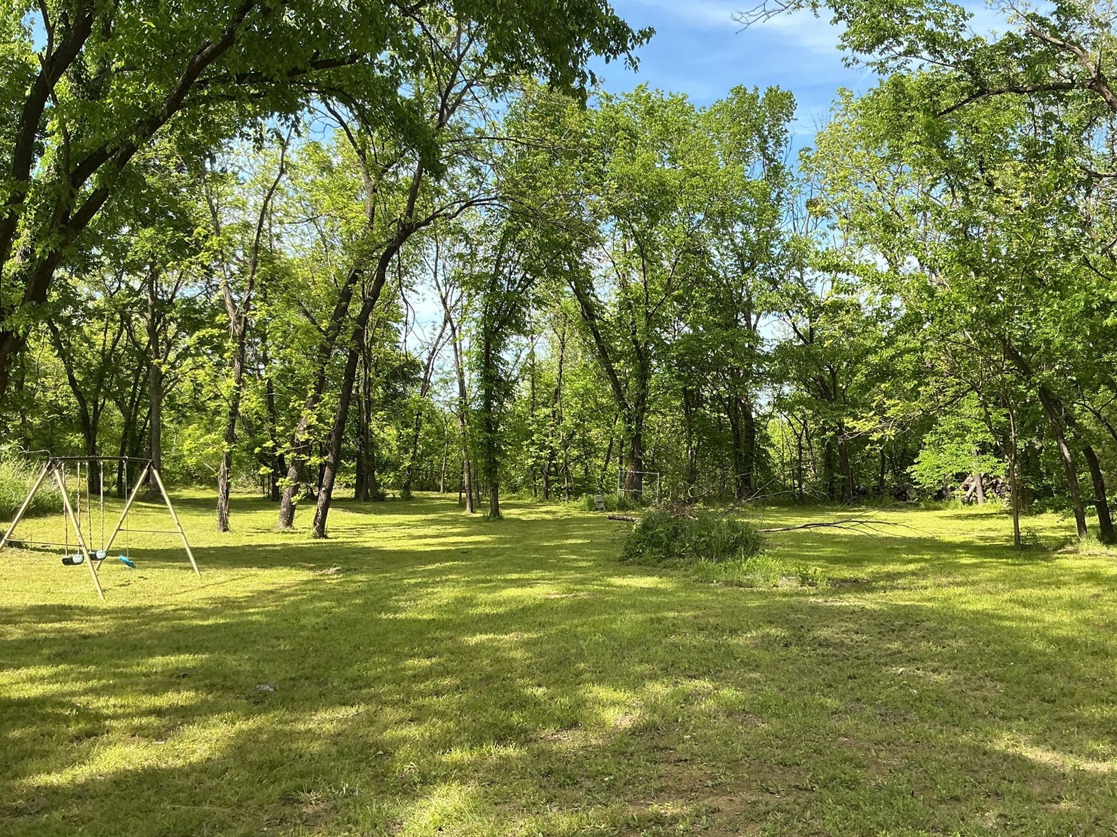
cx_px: 652
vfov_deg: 41.7
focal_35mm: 34
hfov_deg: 53.7
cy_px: 464
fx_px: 1097
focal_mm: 3
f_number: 1.8
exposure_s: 1/500
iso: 25
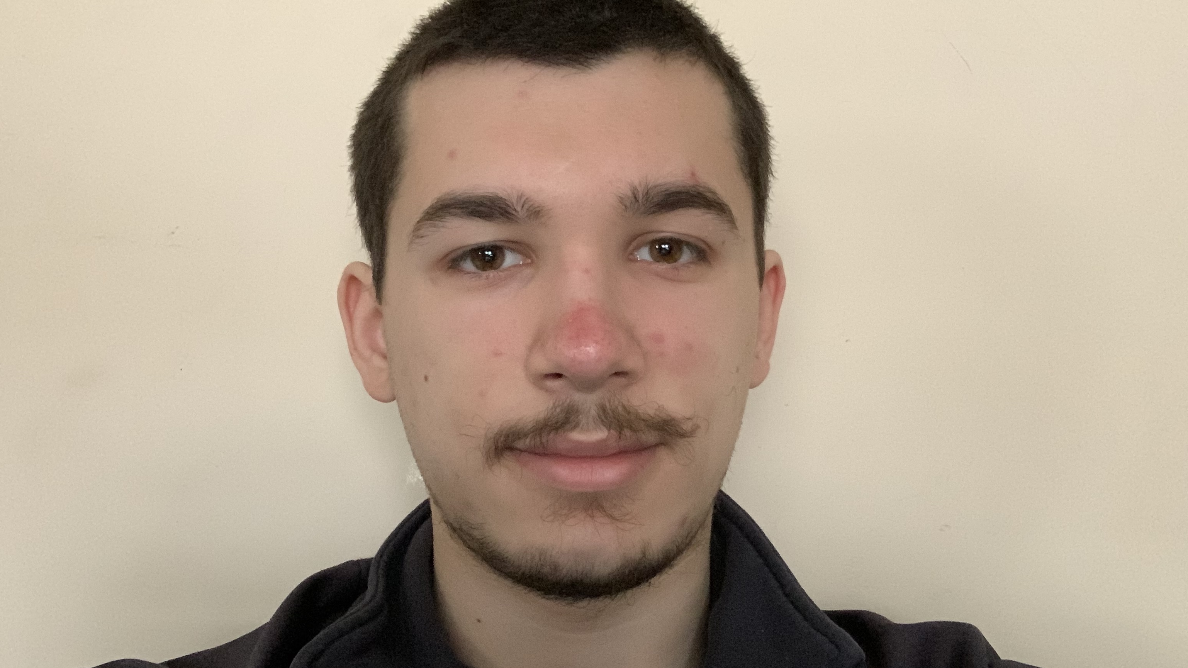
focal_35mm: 35
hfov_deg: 56.6
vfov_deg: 33.6
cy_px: 404
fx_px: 1102
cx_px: 594
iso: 640
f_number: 2.2
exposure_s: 1/30
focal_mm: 2.87
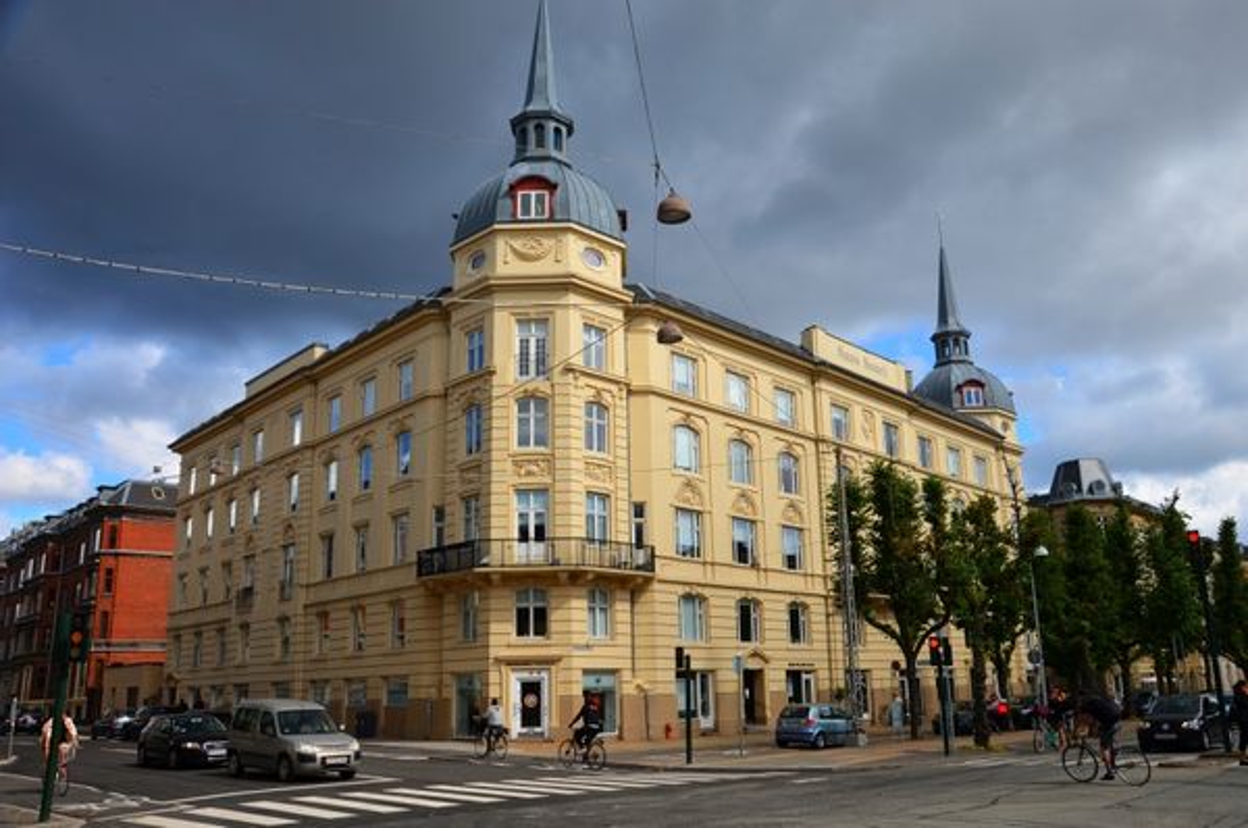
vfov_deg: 41.6
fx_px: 1090
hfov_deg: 59.6
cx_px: 624
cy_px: 414
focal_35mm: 32
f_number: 8
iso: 100
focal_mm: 21
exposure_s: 1/250
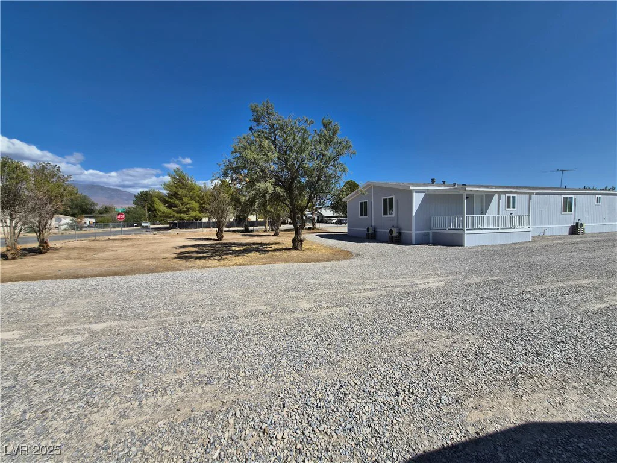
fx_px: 232
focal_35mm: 13
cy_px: 232
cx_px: 308
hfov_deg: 106.2
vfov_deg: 89.9
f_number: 2.2
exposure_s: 1/2264
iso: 25
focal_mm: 1.7
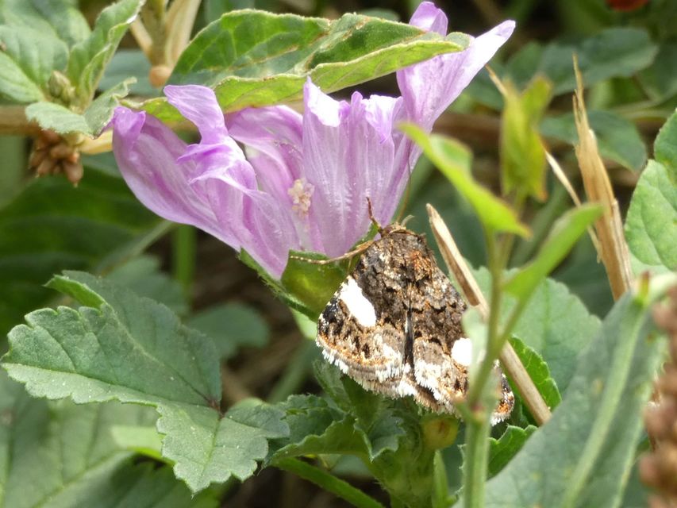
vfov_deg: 9.9
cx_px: 338
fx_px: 2934
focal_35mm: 150
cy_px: 254
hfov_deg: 13.2
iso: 160
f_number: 5.4
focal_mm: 26.9
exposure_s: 1/80
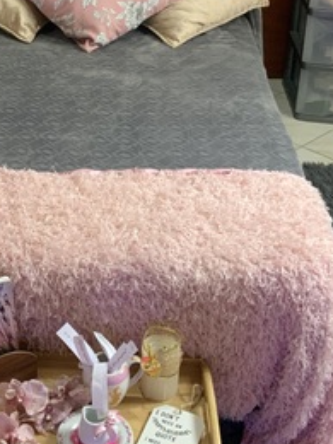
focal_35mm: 67
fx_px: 859
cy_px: 131
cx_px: 85
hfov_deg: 21.7
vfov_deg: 28.7
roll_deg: -0.4
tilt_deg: -27.4
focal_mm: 3
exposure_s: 1/60
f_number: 1.8
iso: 200
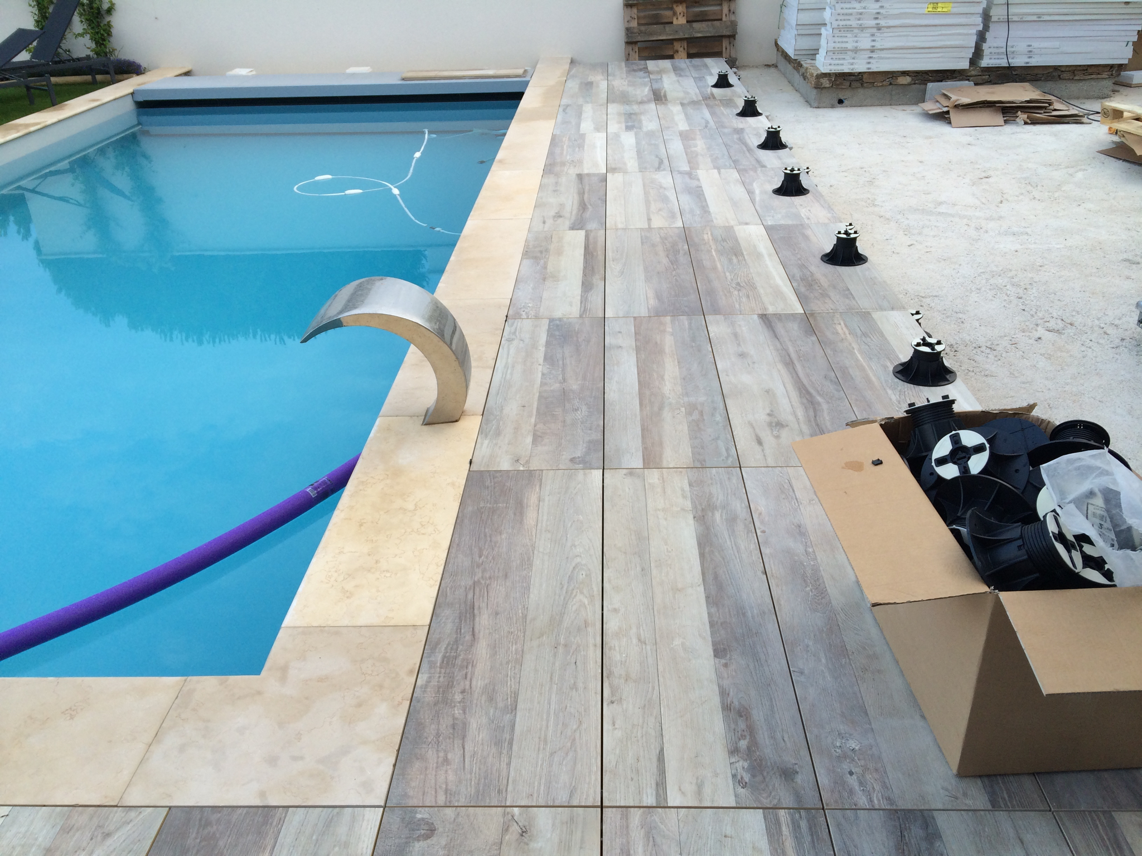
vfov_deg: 46.8
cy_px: 428
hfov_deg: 60.0
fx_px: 990
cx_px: 571
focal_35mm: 30
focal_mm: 4.12
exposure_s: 1/120
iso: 40
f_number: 2.2
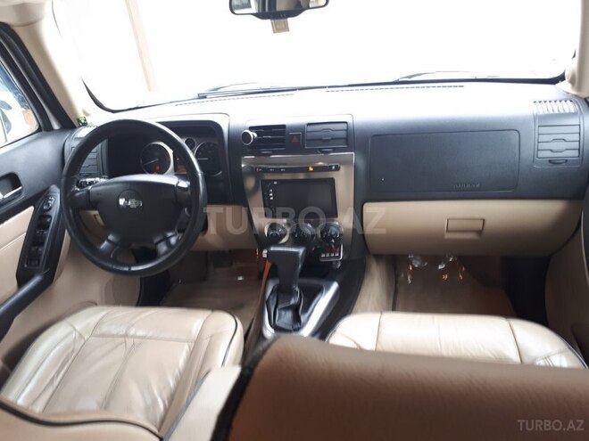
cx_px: 294
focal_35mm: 27
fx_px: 459
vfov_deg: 51.4
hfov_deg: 65.3
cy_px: 220
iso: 64
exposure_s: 1/33
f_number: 1.9
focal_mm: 3.6
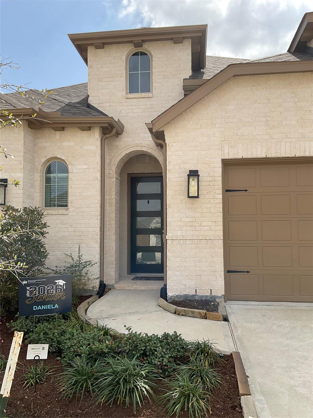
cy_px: 209
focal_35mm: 29
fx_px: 350
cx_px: 156
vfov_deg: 61.7
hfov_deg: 48.2
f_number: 1.8
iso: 16
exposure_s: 1/1675
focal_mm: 3
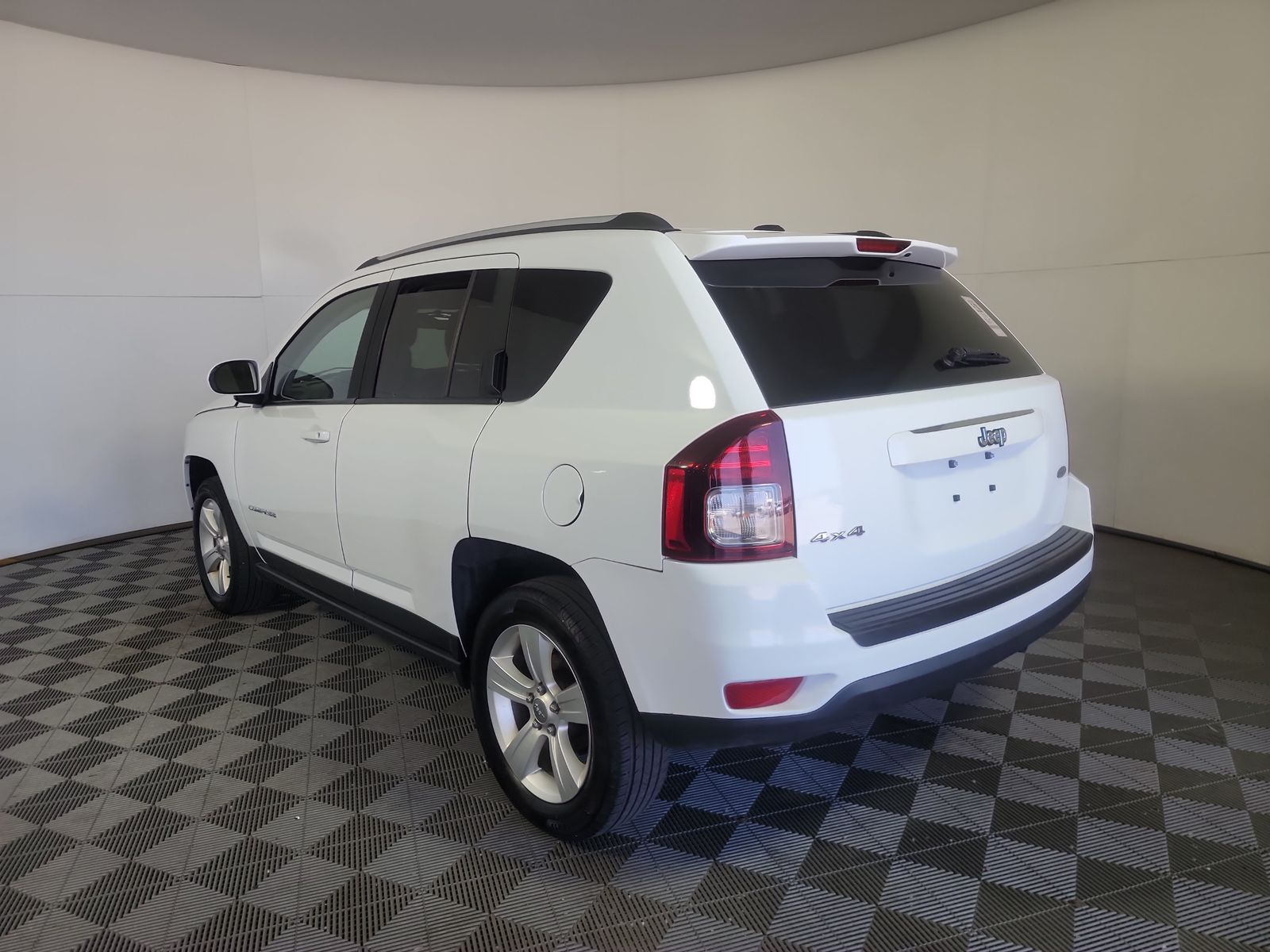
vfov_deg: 56.8
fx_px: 881
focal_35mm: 24
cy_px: 476
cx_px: 635
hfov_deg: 71.6
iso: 57
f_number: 1.8
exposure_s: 1/119
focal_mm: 6.7
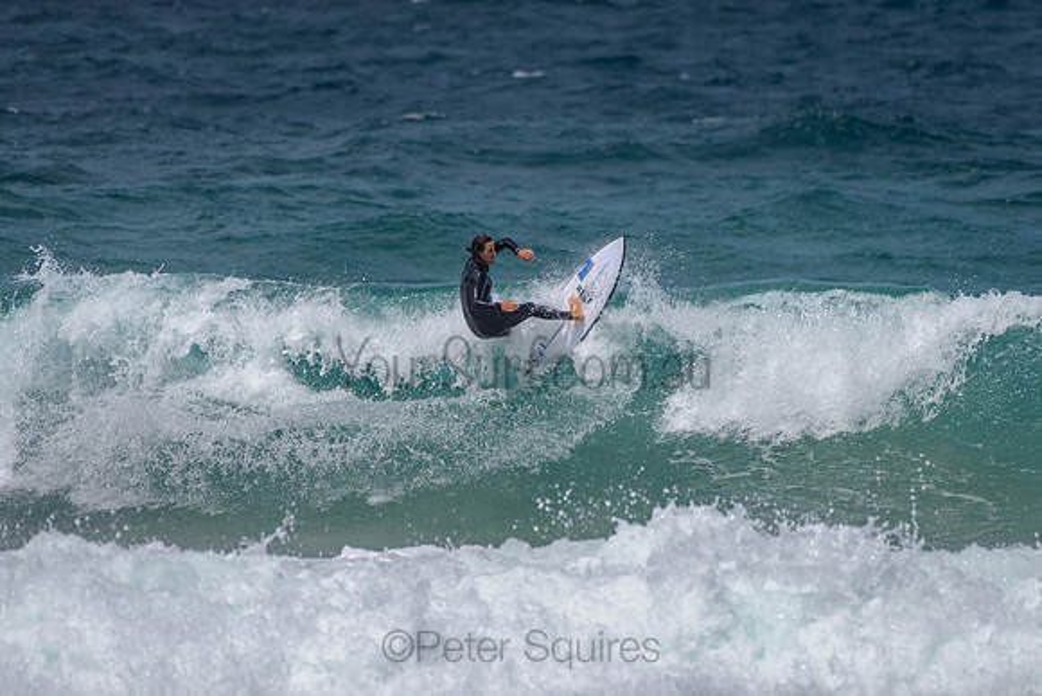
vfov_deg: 2.2
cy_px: 294
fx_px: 17756
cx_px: 547
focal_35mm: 613
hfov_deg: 3.4
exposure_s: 1/2000
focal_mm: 500
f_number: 5.6
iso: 64
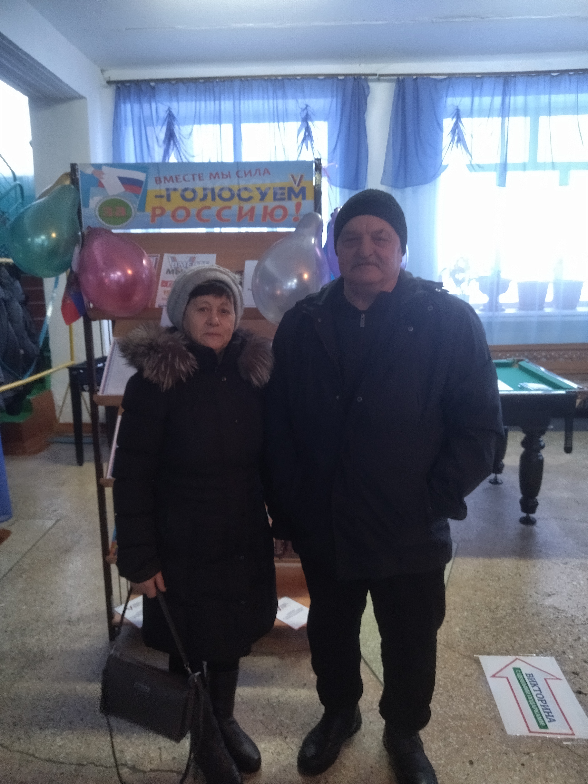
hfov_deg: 51.4
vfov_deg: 65.3
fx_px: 612
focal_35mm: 27
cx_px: 294
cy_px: 392
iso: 303
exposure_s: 1/20
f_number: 1.79
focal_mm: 4.74
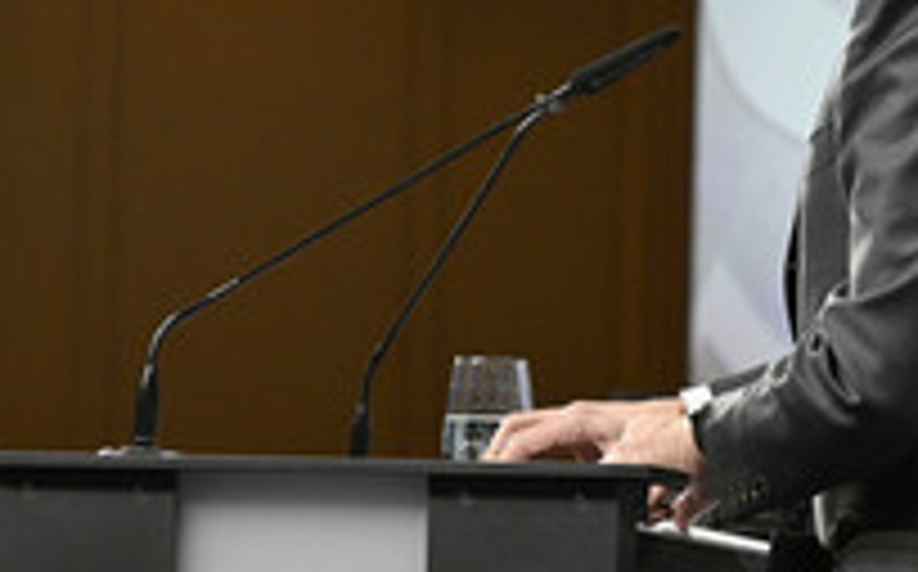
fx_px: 5123
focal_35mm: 205
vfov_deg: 6.4
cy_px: 95
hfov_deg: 10.2
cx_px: 628
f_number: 5
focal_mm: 91
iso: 3200
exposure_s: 1/800
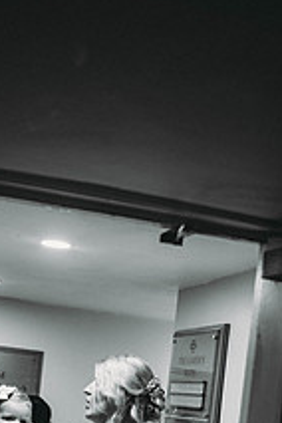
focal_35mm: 74
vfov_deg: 26.0
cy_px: 421
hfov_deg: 18.4
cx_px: 95
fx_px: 869
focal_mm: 35
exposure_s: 1/160
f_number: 1.6
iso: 320
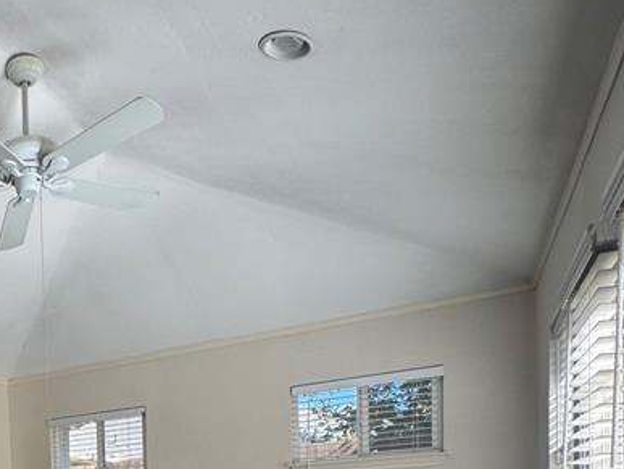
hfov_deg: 40.6
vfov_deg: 32.5
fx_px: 668
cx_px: -60
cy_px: 551
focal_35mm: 37
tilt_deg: -3.1
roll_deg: +1.4
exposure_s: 1/156
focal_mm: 2.22
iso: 40
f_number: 2.2
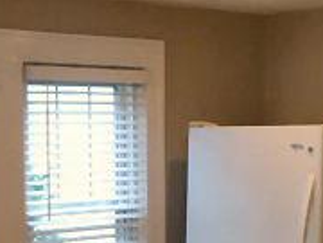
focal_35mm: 89
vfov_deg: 16.3
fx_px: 830
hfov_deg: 21.9
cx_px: 92
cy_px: 229
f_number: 3.1
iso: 200
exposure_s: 1/60
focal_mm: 4.5
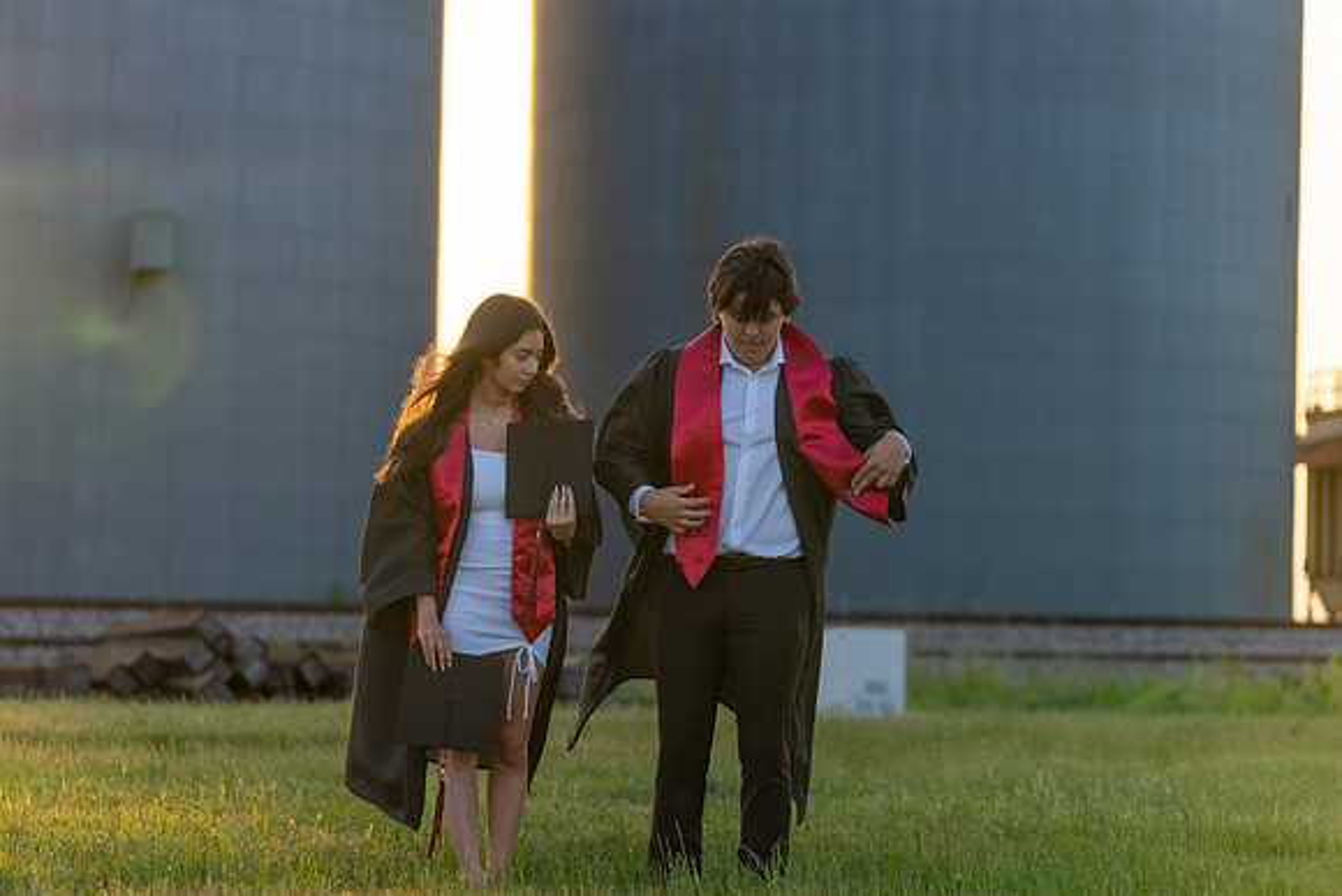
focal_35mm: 131
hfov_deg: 15.6
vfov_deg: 10.5
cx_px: 671
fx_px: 4884
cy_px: 448
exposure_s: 1/1000
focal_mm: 131
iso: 640
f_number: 4
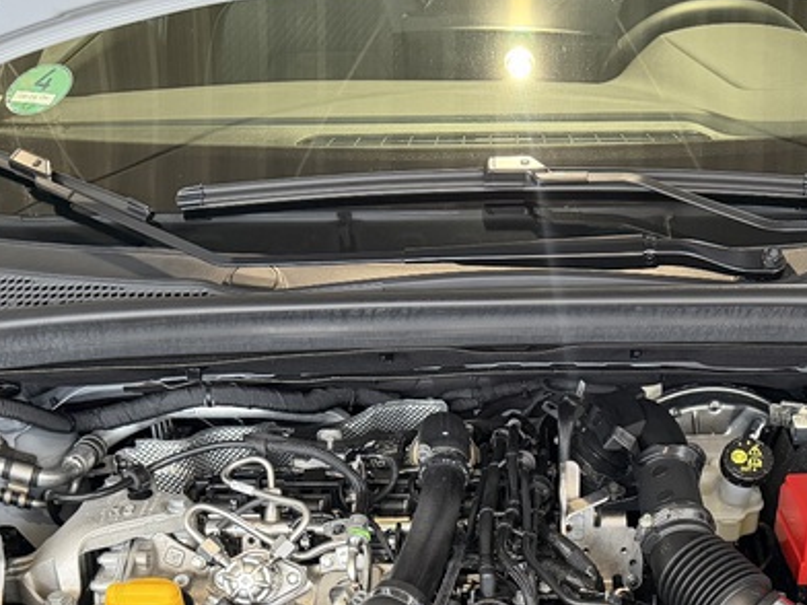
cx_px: 498
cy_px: 597
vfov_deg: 28.0
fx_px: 1142
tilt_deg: -33.3
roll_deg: +0.6
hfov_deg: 38.7
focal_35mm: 49
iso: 500
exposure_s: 1/50
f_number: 1.78
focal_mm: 6.76
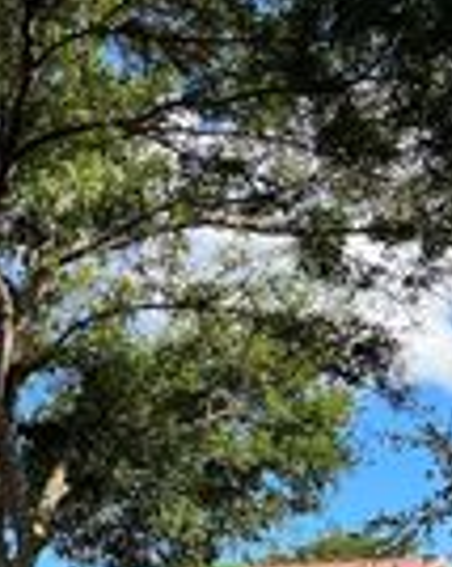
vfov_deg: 20.0
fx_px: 1590
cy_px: 451
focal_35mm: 95
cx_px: -232
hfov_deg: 15.0
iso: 50
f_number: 1.5
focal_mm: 5.7
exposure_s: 1/1553
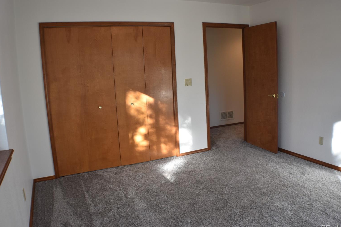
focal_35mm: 40
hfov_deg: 49.0
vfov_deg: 33.8
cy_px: 113
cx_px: 178
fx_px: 374
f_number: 4.5
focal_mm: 25
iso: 400
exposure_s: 1/80
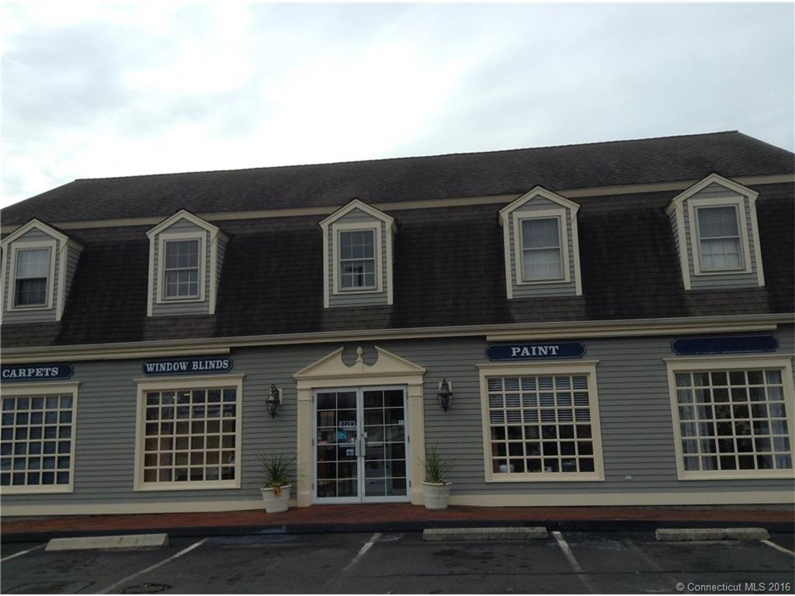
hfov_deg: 55.4
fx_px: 758
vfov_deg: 42.9
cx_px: 398
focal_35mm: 33
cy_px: 298
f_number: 2.4
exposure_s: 1/752
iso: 25
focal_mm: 3.3
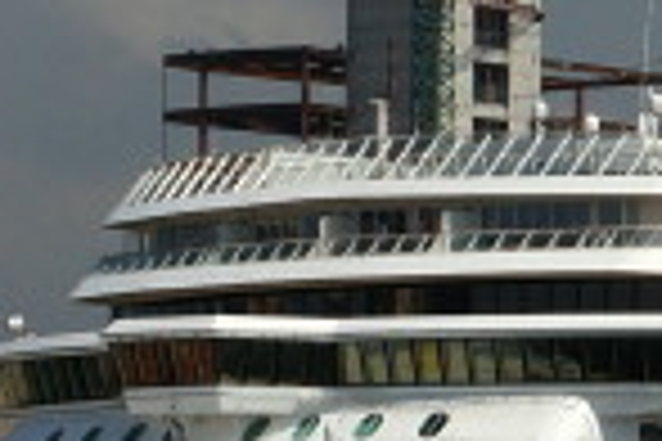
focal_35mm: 469
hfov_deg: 4.3
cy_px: 709
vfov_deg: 2.9
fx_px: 8632
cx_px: 1599
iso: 100
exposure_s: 1/1250
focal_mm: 45
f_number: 8
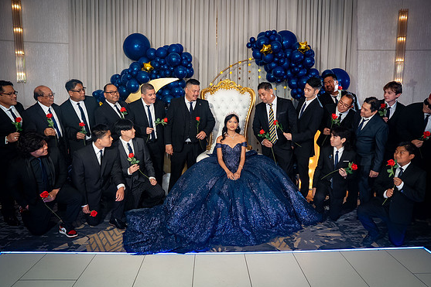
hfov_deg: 71.5
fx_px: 299
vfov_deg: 51.3
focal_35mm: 25
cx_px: 223
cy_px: 142
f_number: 4
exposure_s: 1/160
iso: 1250
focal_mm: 24
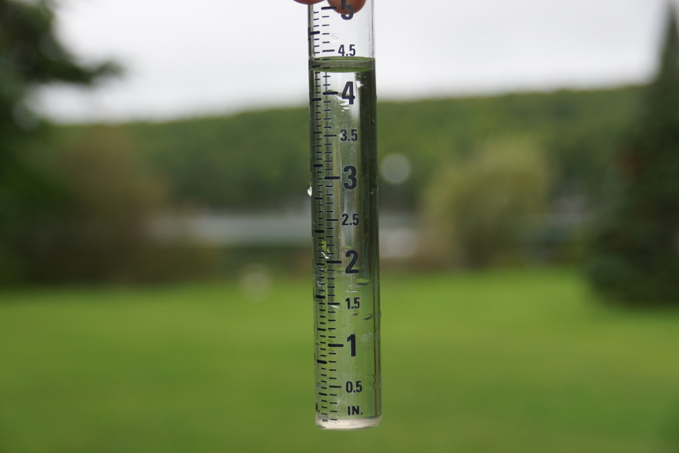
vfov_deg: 18.2
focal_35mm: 75
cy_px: 226
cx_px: 340
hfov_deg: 27.0
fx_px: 1414
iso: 250
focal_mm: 50
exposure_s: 1/80
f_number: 4.5
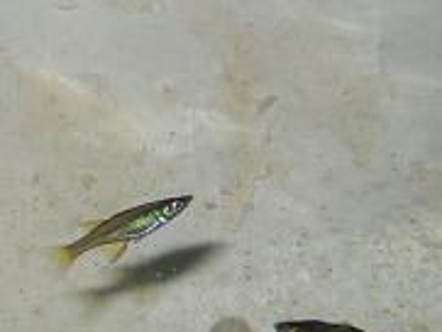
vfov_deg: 13.8
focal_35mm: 106
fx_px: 1354
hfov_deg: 18.5
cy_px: 301
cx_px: 259
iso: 100
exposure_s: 1/45
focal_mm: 6.2
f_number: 8.9
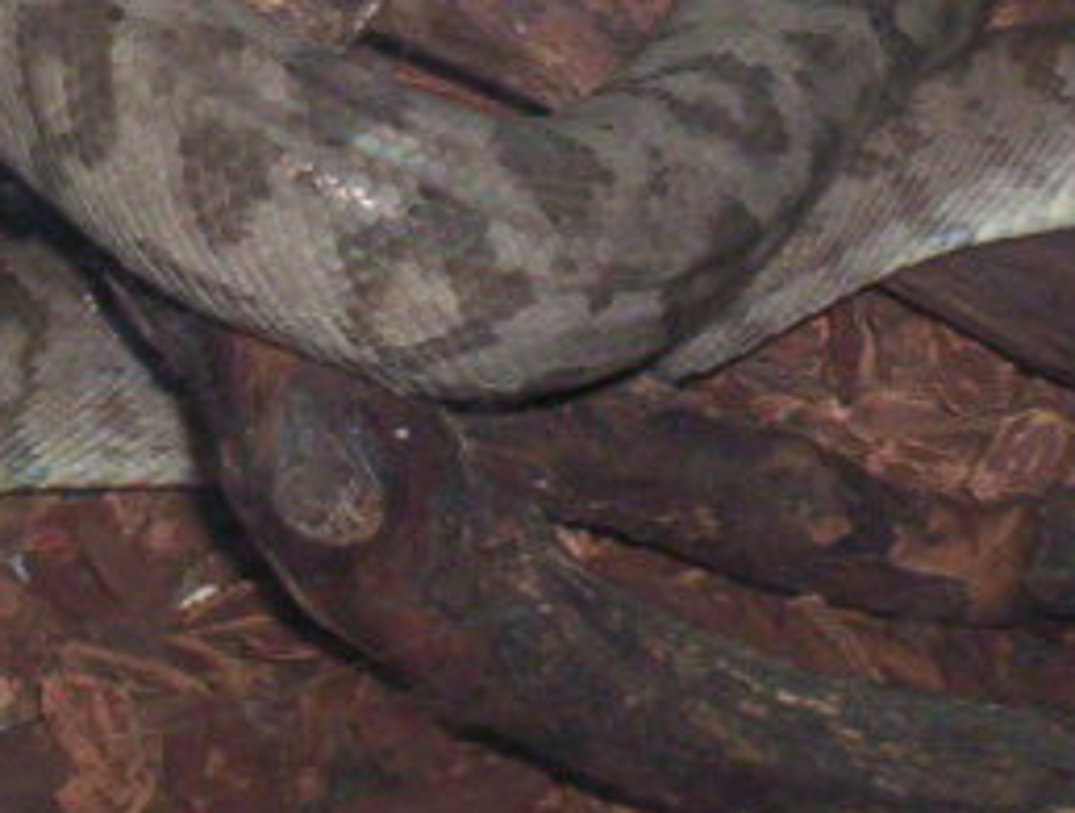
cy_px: -217
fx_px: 3737
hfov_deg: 16.2
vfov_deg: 12.1
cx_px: 112
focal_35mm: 120
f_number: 4.5
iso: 140
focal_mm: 4.99
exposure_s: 1/60
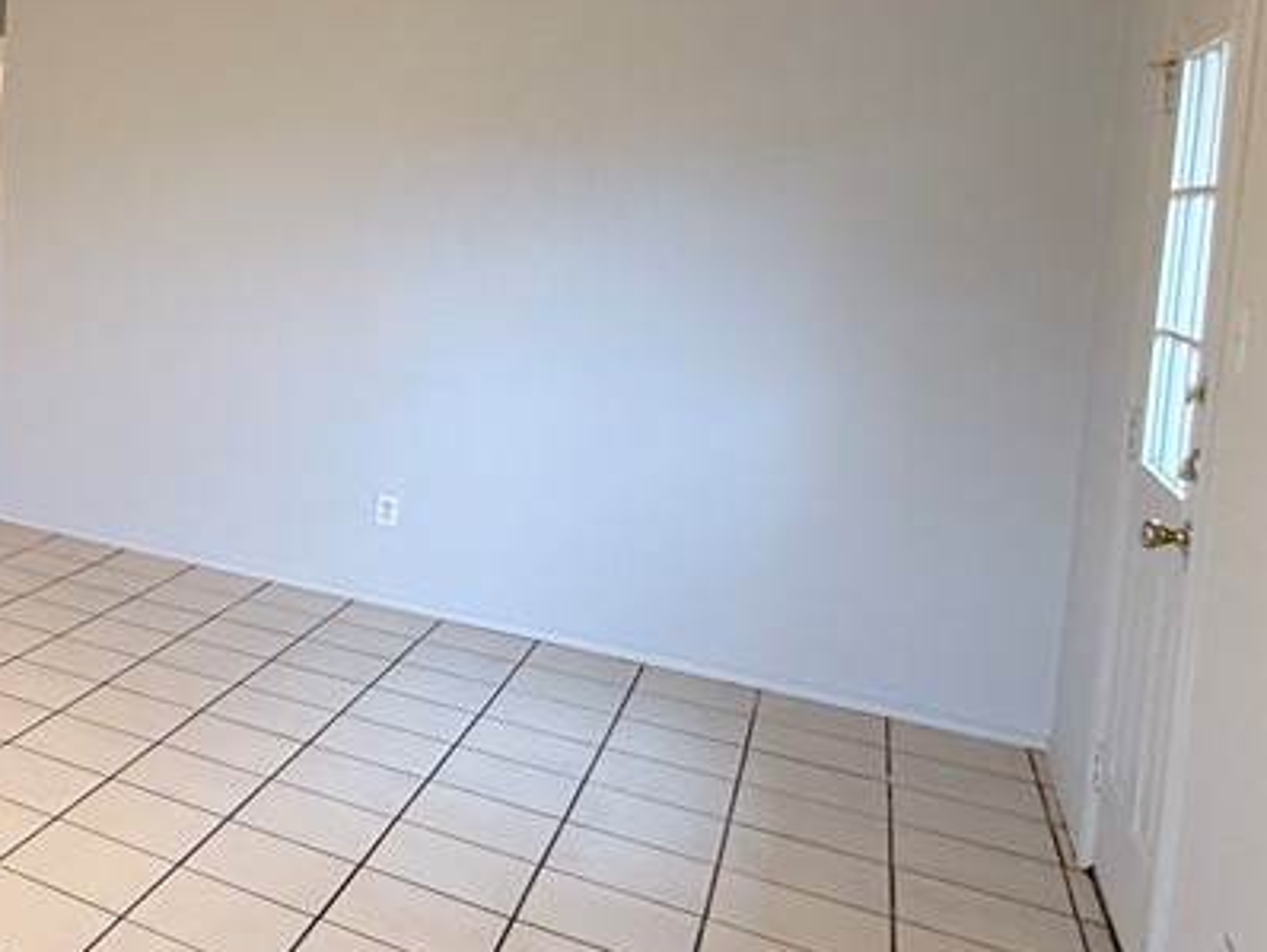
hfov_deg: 37.5
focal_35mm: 36
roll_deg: -1.6
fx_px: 1318
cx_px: -283
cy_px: 271
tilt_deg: -1.4
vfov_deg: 38.9
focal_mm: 2.22
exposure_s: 1/60
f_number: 2.2
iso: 200
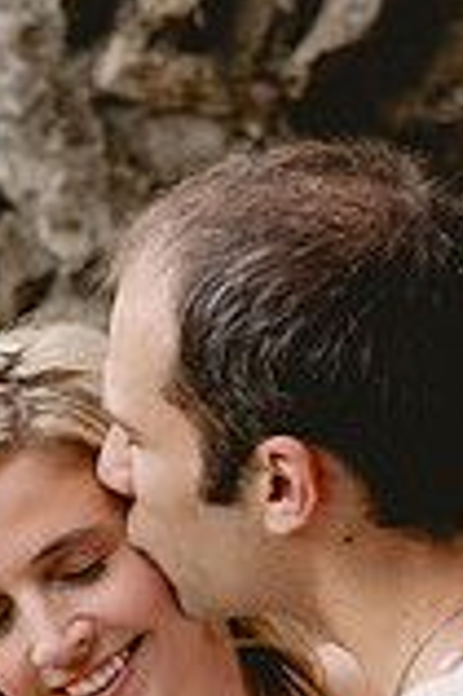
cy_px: 670
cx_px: 174
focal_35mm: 142
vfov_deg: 14.3
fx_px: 2745
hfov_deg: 9.6
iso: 80
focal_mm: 50
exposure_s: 1/200
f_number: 2
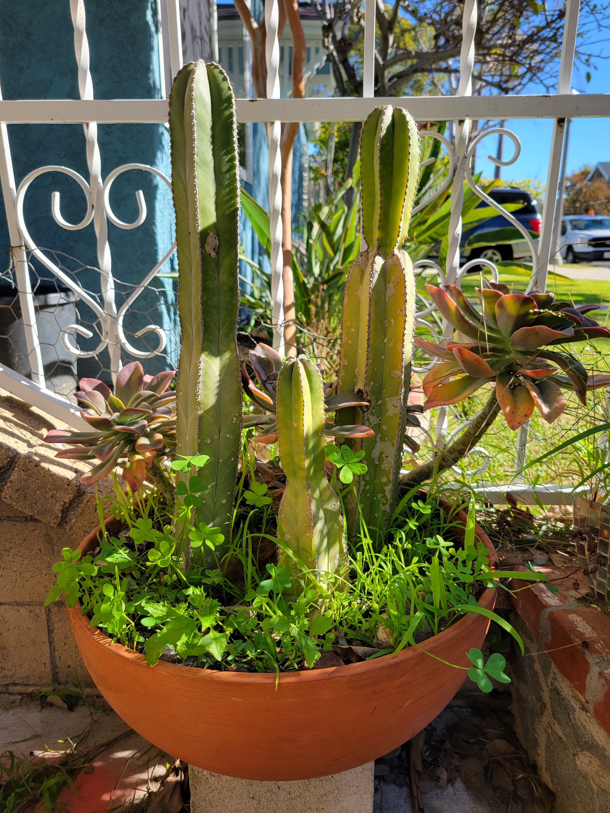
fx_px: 611
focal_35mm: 26
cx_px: 305
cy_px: 406
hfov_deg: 53.1
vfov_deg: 67.3
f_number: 1.8
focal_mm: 5.4
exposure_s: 1/664
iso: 40
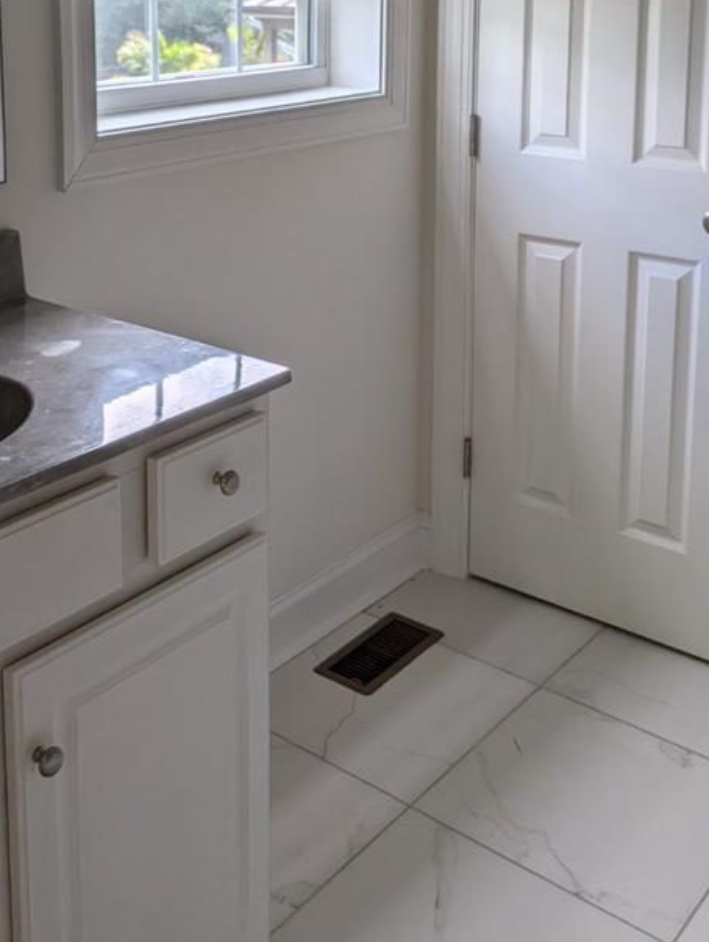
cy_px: 125
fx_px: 1171
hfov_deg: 33.4
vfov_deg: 41.0
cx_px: 244
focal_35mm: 43
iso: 30
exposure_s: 1/180
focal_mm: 6.9
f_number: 1.68
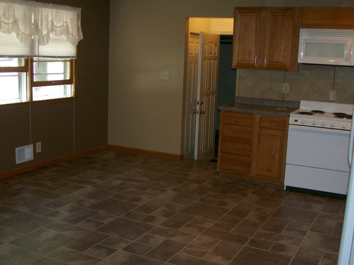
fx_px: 429
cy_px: 139
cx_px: 164
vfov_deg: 34.3
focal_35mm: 42
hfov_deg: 44.8
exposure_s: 1/64
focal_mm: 6
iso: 140
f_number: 2.7
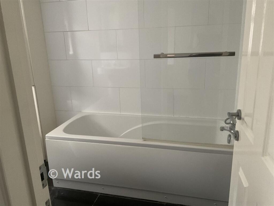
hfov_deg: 61.7
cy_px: 103
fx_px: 230
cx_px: 137
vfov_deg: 48.2
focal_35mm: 29
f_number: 1.8
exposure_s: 1/51
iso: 320
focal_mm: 3
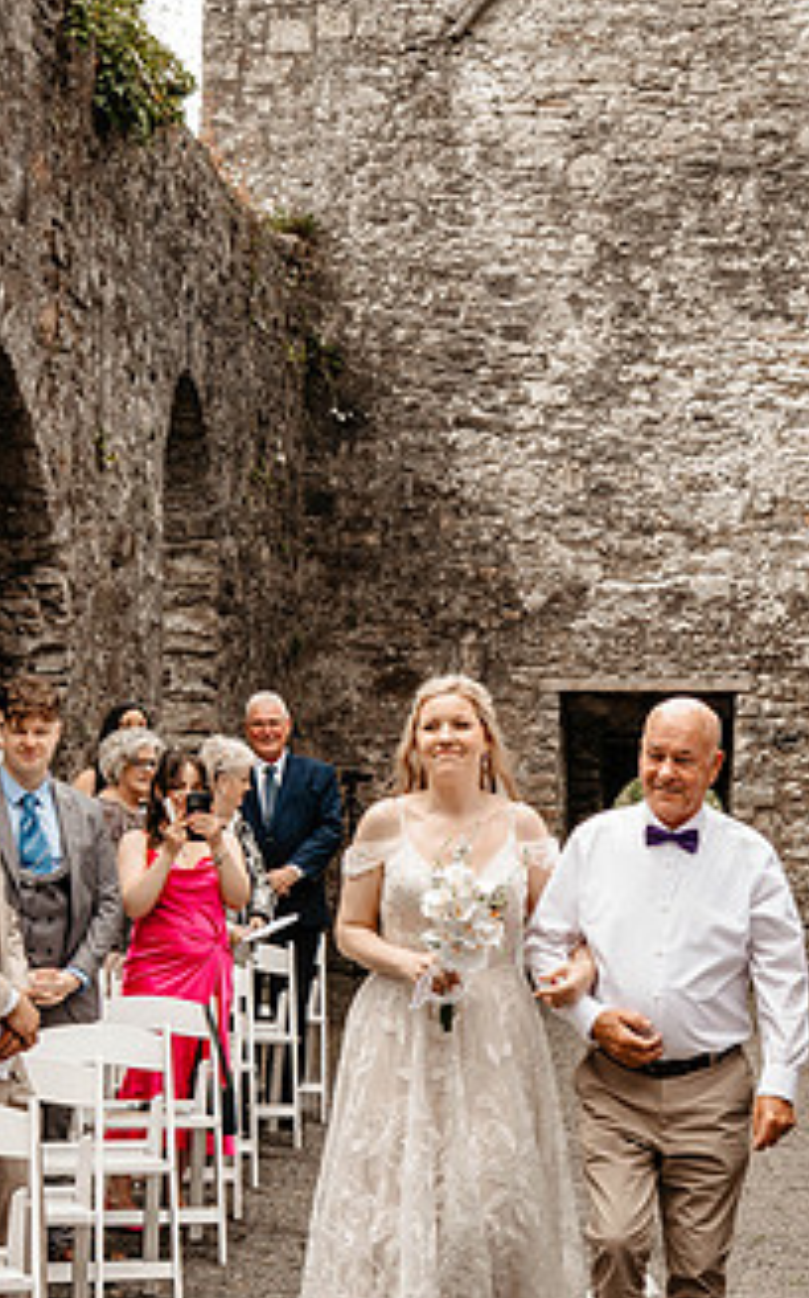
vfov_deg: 28.1
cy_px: 857
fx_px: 2579
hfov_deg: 17.8
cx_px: 559
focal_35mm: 73
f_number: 8
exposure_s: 1/320
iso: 800
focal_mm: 35
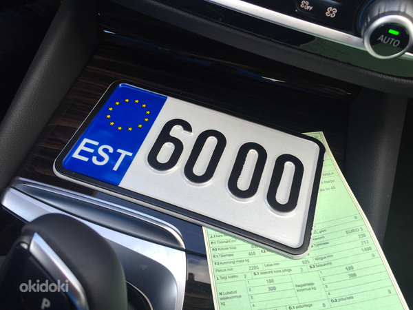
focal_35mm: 29
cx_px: 206
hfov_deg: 61.7
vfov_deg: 48.2
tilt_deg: -59.7
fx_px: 346
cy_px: 155
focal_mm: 4.15
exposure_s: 1/110
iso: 32
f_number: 2.2
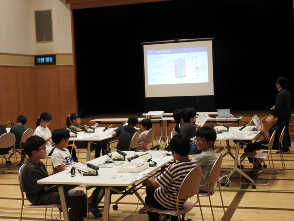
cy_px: 110
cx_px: 147
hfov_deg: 32.2
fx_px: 510
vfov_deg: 24.4
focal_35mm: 60
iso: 110
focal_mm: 10.7
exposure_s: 1/30
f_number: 4.2
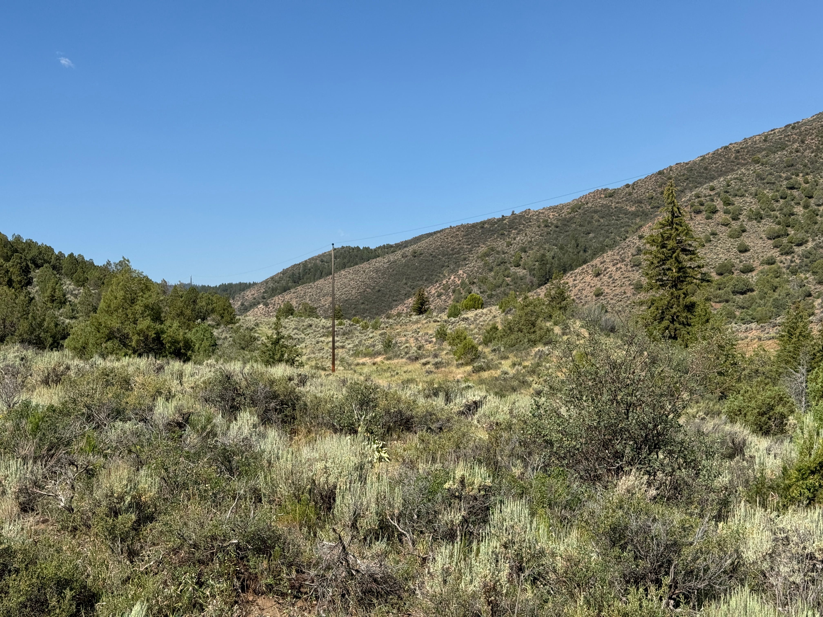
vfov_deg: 30.3
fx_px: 1141
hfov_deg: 39.7
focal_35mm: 48
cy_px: 308
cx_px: 412
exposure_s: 1/4310
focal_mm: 6.76
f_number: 1.78
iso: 64
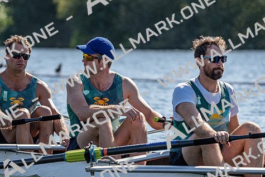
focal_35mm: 314
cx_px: 117
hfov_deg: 6.6
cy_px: 97
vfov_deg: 4.4
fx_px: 2312
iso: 400
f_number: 5.6
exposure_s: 1/2000
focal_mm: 257
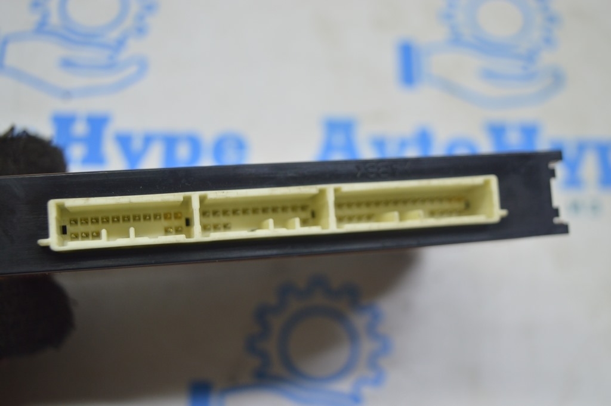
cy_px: 203
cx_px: 306
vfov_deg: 25.7
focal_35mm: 52
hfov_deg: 37.9
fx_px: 890
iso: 400
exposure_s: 1/40
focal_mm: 35
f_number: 4.5
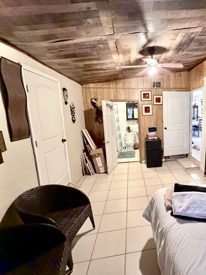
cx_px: 159
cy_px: 137
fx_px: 151
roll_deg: +1.7
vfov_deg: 84.7
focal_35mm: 19
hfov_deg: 63.8
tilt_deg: -9.2
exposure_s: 1/60
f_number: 2.2
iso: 1250
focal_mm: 2.22
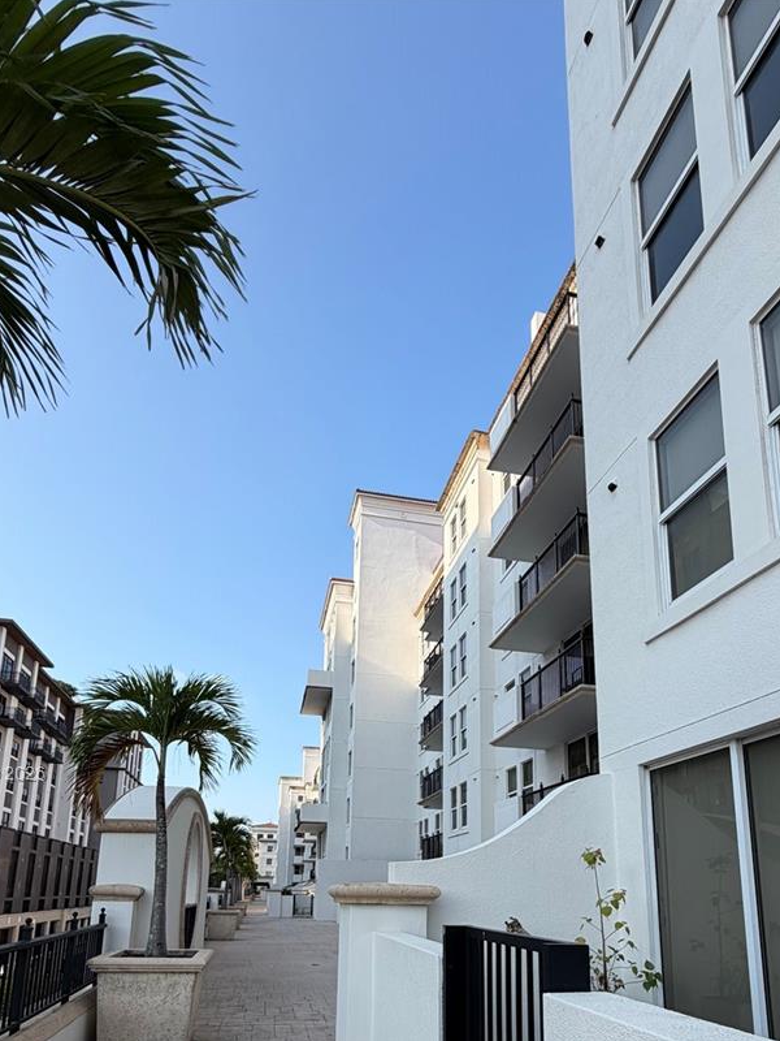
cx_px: 390
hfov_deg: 63.4
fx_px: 631
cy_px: 776
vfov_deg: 73.6
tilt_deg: +9.8
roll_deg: -0.6
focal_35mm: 21
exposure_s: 1/770
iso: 32
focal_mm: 2.22
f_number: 2.2
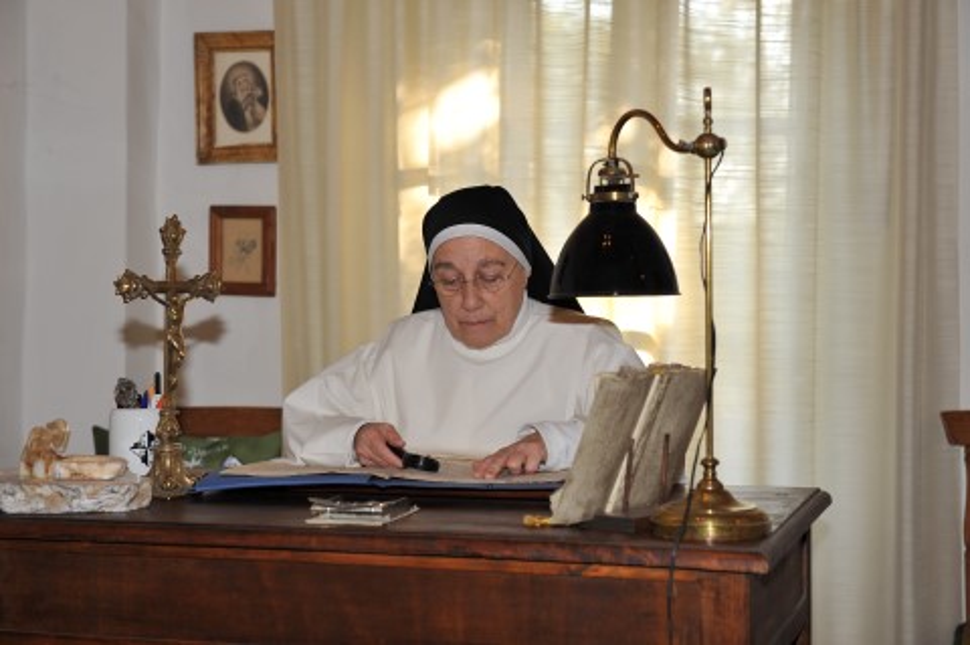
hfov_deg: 28.9
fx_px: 1884
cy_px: 322
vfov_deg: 19.4
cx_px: 485
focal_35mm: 70
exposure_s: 1/60
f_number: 5
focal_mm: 70
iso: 200
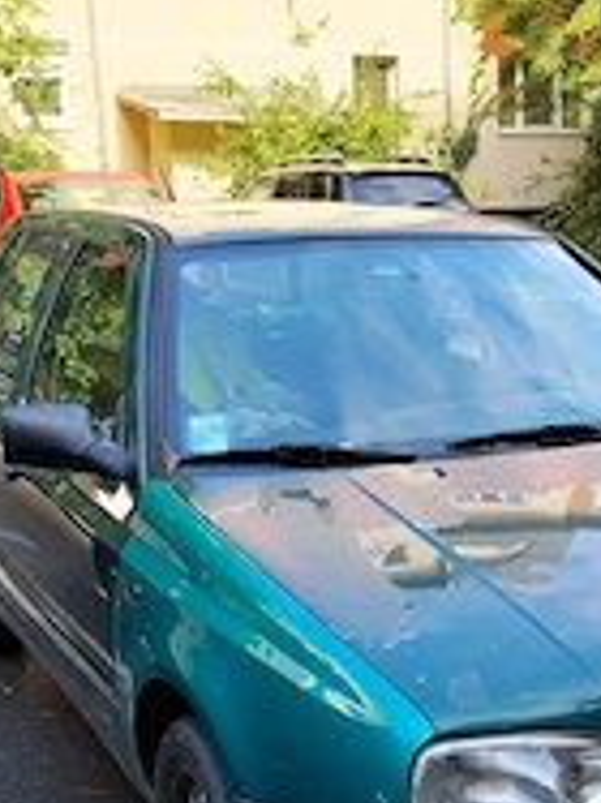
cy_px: 610
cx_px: 528
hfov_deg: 23.1
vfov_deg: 30.6
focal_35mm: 62
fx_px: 1437
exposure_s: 1/200
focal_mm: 4.22
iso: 50
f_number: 1.8
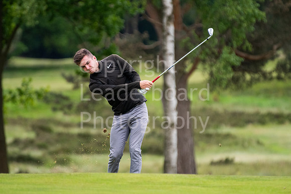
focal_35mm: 720
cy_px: 97
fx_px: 5821
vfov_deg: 1.9
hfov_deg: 2.9
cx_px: 146
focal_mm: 480
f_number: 5.6
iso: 1600
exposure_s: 1/1600
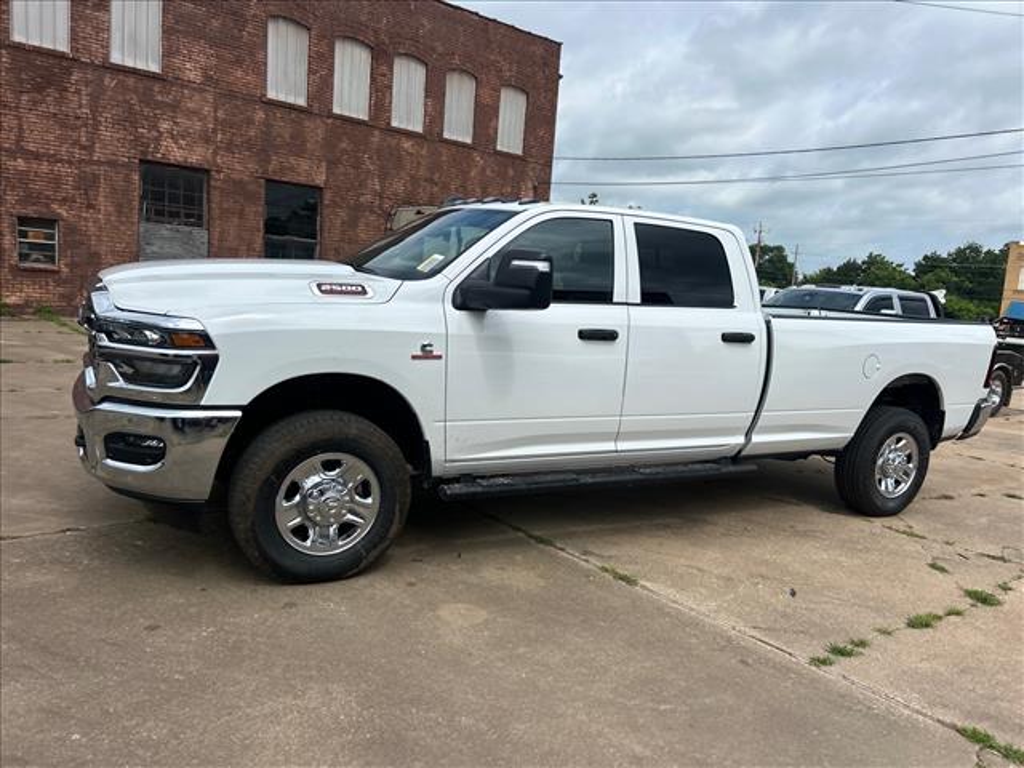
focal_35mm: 26
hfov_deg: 67.3
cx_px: 512
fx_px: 769
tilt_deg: -2.2
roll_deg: -5.7
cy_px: 384
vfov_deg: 53.1
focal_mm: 5.7
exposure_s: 1/5319
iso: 50
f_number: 1.5
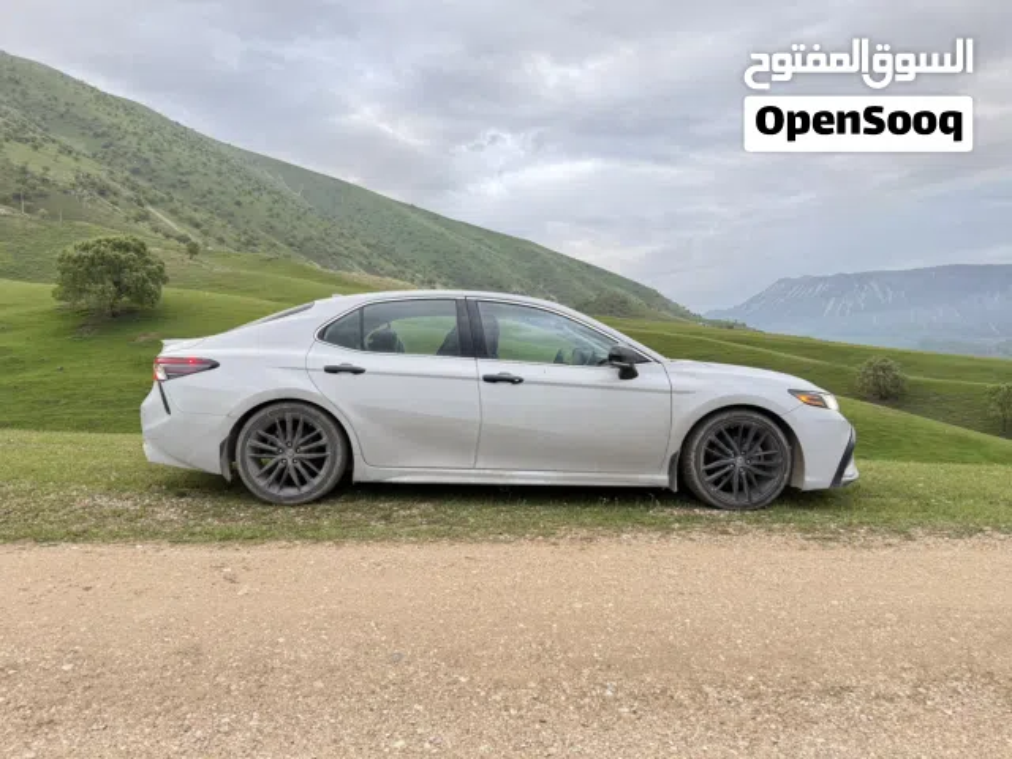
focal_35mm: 24
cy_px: 380
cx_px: 506
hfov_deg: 71.6
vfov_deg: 56.8
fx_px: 702
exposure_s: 1/127
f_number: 1.78
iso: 160
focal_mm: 6.76
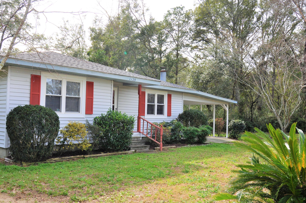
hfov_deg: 57.3
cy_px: 102
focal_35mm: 33
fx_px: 280
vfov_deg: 39.9
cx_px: 153
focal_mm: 22
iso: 200
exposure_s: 1/200
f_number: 10
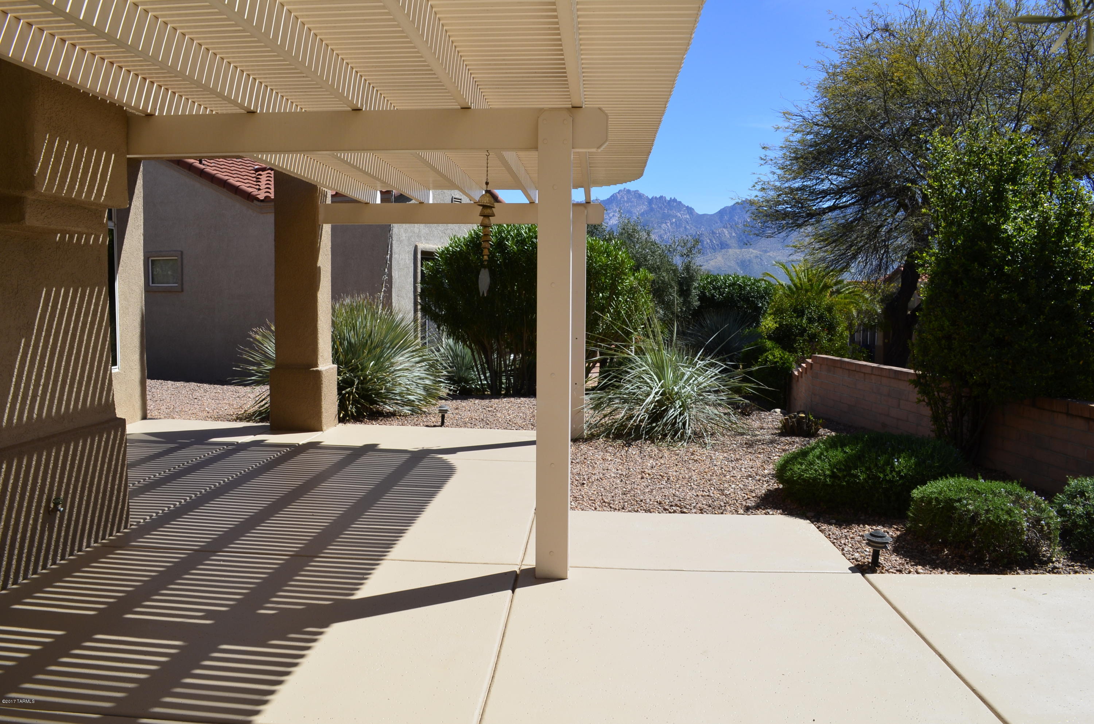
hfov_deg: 67.5
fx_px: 819
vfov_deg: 47.7
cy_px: 362
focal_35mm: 27
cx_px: 547
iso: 200
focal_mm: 18
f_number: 10
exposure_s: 1/320
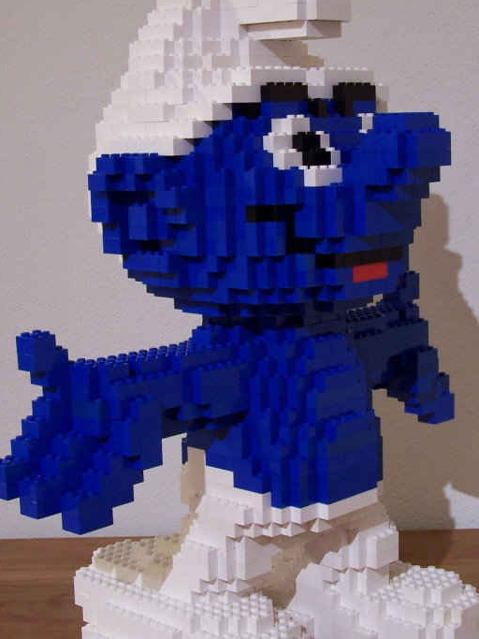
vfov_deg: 27.0
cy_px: 296
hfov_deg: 20.4
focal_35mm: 72
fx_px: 1329
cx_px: 263
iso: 80
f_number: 3
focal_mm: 8
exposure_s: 1/2
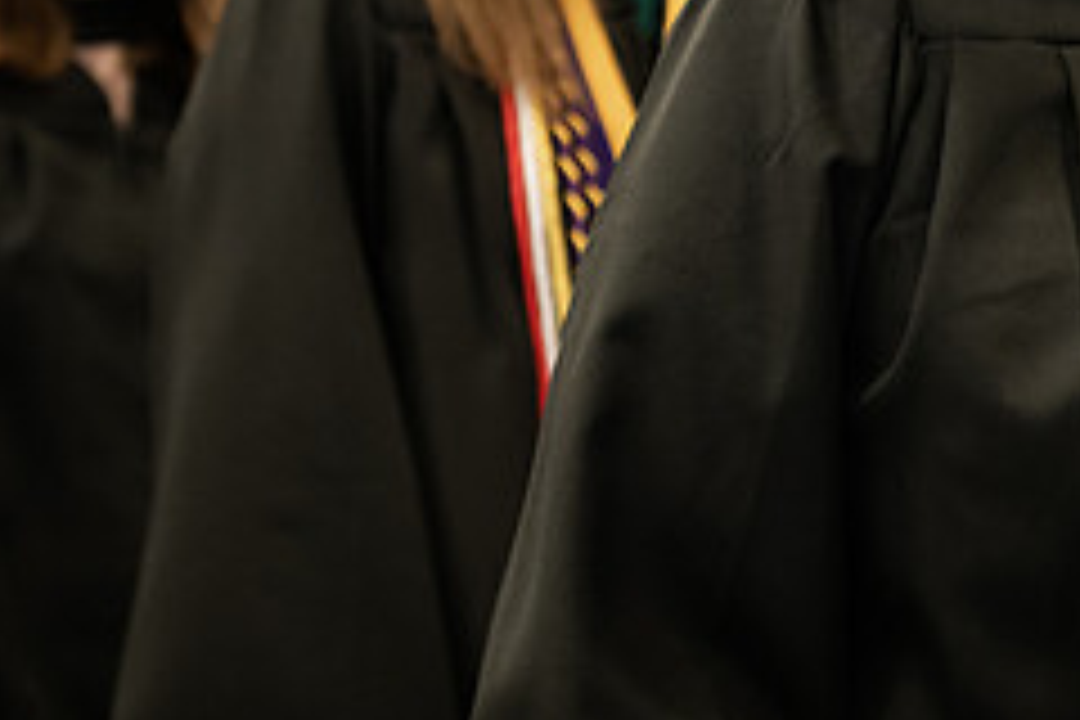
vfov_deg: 5.9
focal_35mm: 230
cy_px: -115
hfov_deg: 8.9
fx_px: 6899
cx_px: 1260
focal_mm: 95
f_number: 3.2
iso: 2000
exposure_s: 1/200
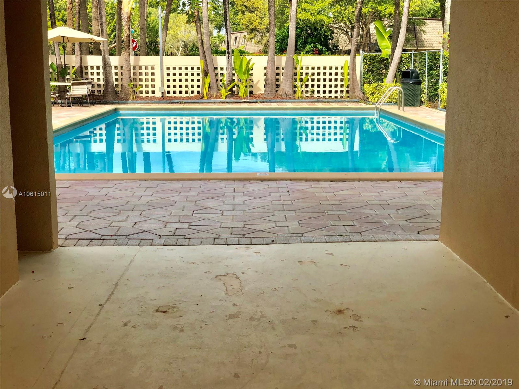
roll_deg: +0.1
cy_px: 194
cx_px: 260
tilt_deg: -8.5
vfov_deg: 28.0
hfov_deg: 36.8
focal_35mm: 52
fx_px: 780
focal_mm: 6
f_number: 2.4
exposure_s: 1/750
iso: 16
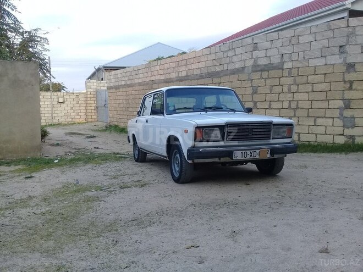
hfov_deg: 58.4
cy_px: 136
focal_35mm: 31
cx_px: 182
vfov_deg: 45.4
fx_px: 325
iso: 50
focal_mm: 3.3
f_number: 2.2
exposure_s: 1/153
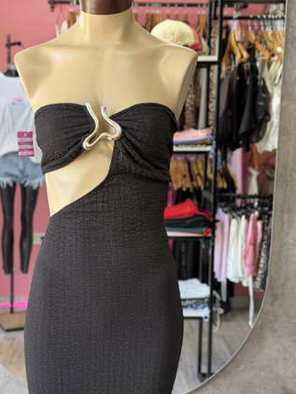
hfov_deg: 24.4
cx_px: 113
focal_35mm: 60
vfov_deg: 32.1
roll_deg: -0.5
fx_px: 683
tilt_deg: -9.8
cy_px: 221
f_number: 1.78
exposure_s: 1/87
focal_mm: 6.76
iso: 100
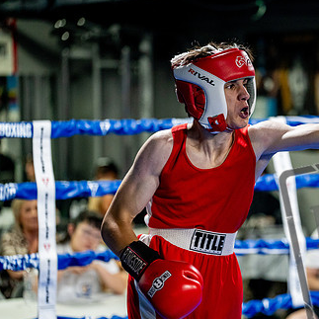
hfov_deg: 12.7
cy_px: 187
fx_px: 1418
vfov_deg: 12.8
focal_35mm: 136
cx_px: 281
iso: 4000
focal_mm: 89
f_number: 2
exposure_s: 1/1000
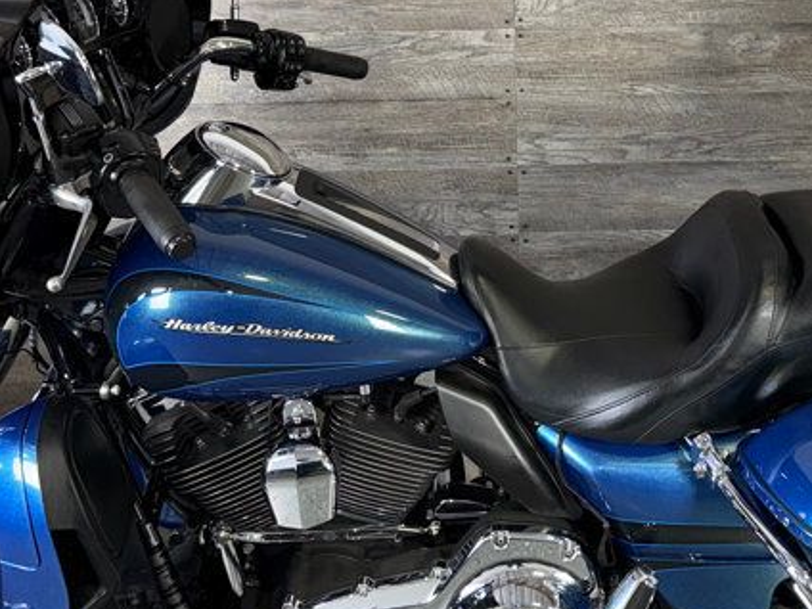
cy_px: 146
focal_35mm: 58
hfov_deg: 32.9
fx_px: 1361
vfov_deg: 24.9
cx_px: 550
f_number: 1.78
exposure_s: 1/27
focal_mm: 6.76
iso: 80
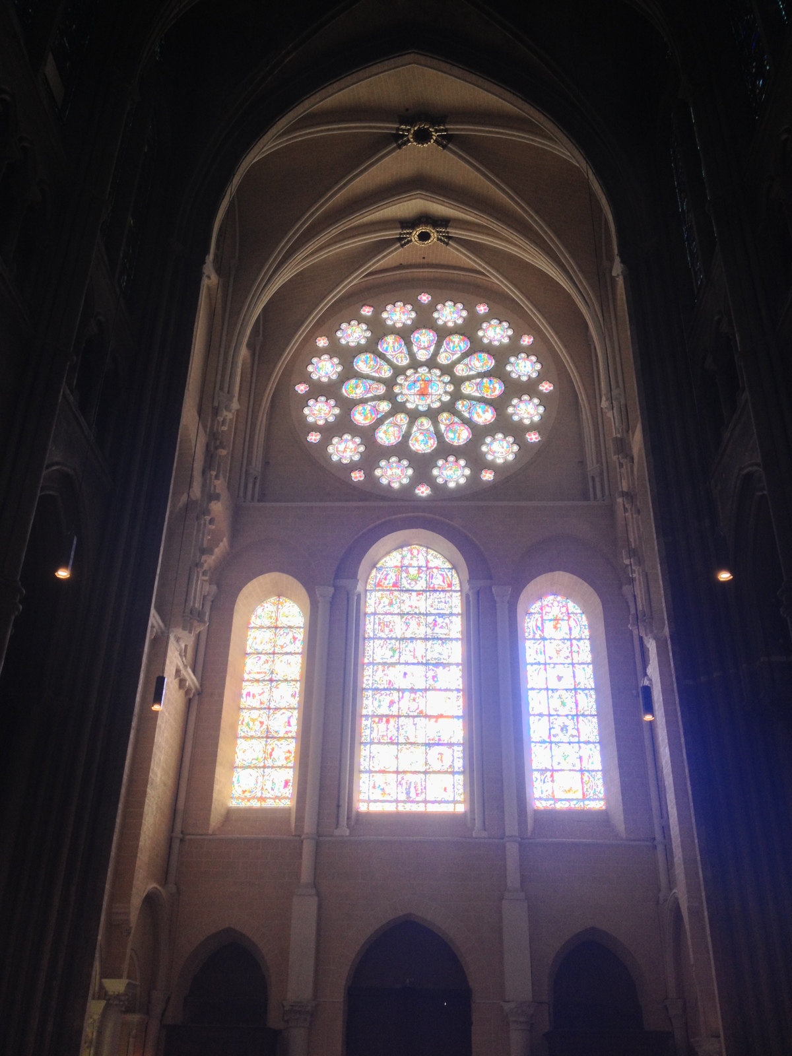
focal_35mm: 35
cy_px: 528
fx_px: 1068
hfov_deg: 40.7
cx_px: 396
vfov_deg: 52.6
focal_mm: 4.28
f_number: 2.4
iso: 80
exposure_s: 1/20
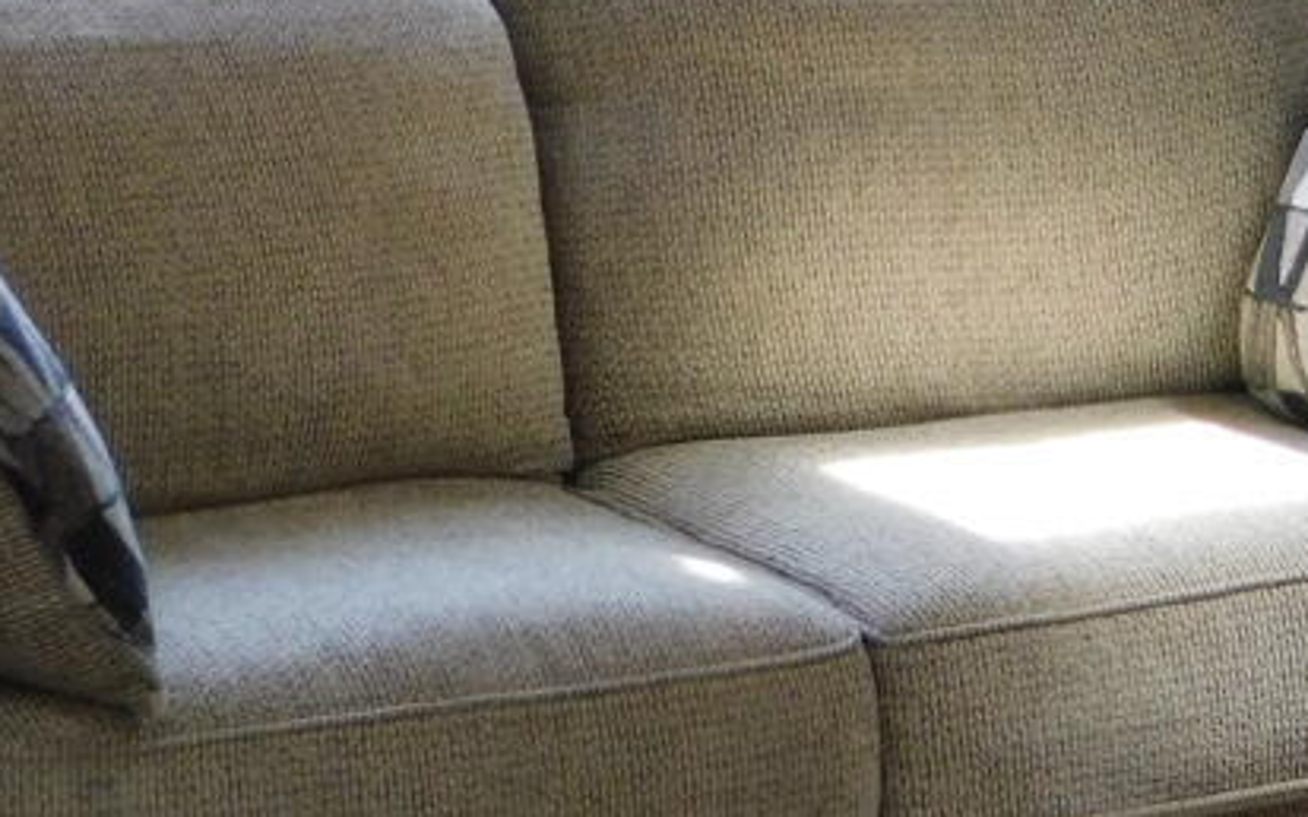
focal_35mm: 185
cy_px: -294
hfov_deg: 10.5
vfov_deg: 7.0
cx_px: 2521
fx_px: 6594
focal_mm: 8
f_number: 3.7
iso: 180
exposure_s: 1/30
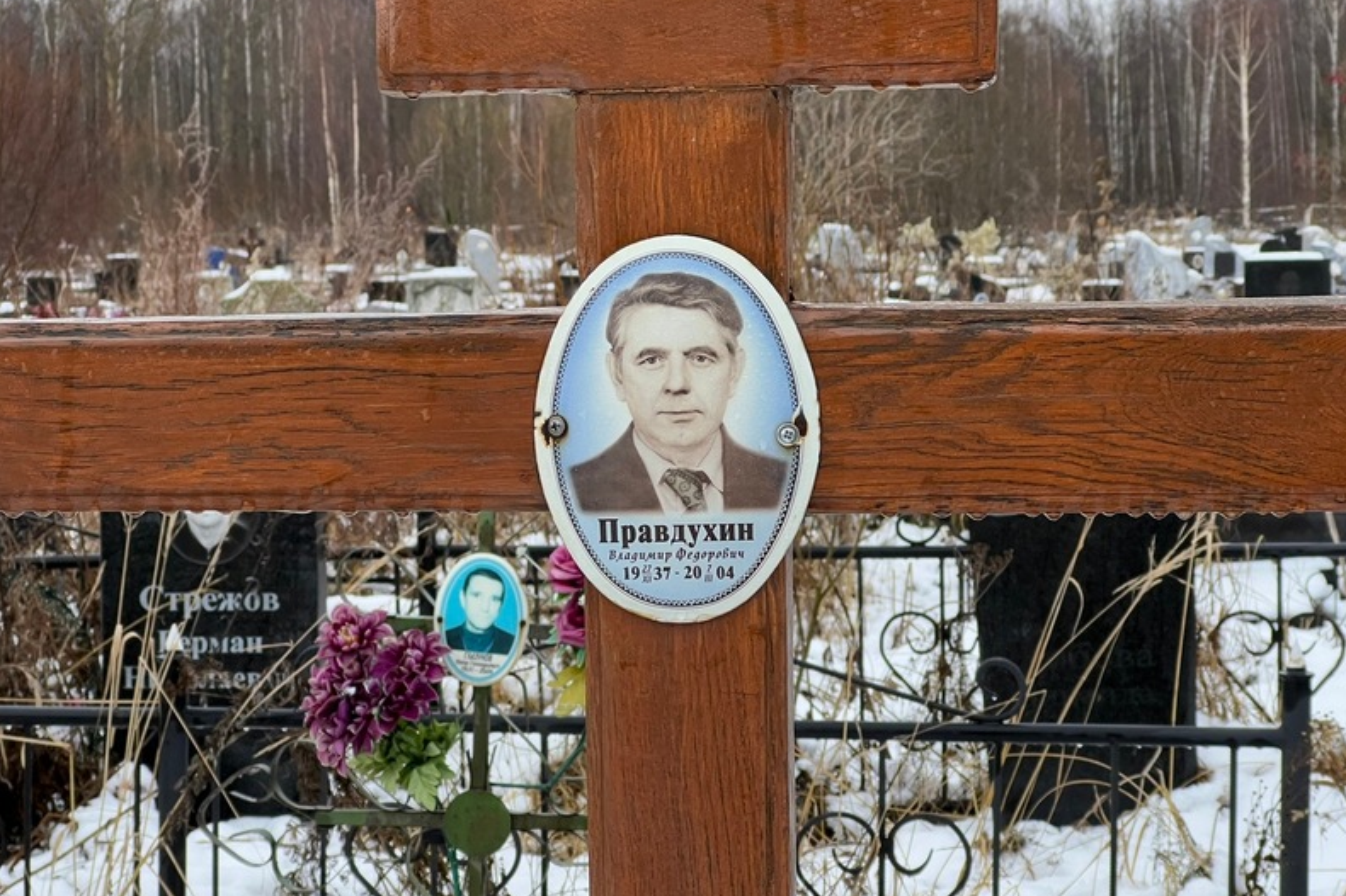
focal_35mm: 81
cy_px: 464
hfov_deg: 25.1
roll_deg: +1.8
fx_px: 3028
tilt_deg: -3.9
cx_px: 679
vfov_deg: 16.8
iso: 80
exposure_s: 1/99
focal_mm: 9
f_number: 2.8
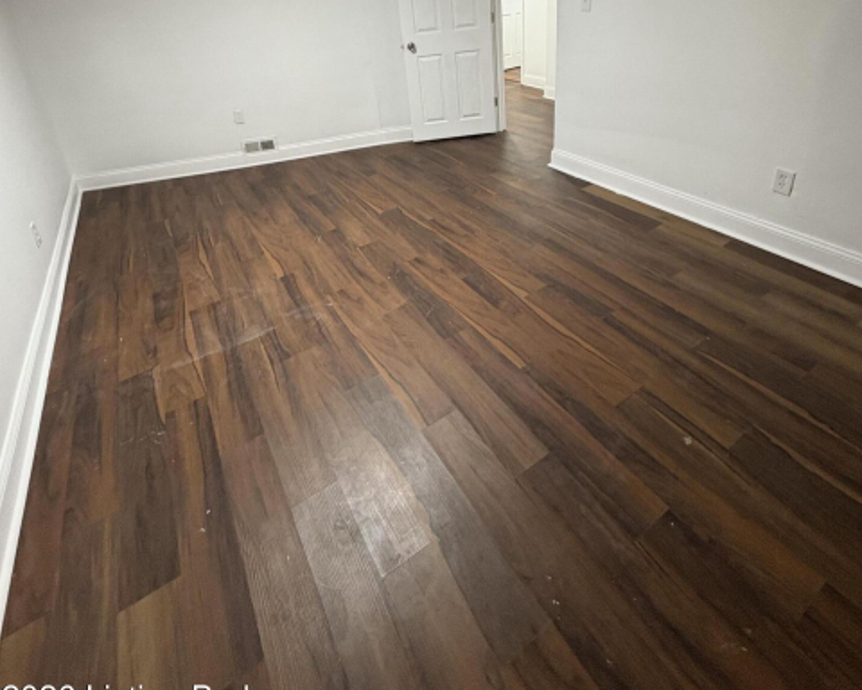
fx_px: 485
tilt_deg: -21.3
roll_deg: +4.3
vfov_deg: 65.5
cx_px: 422
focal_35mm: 19
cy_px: 154
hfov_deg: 83.3
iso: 250
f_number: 2.2
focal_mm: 2.22
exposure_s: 1/60
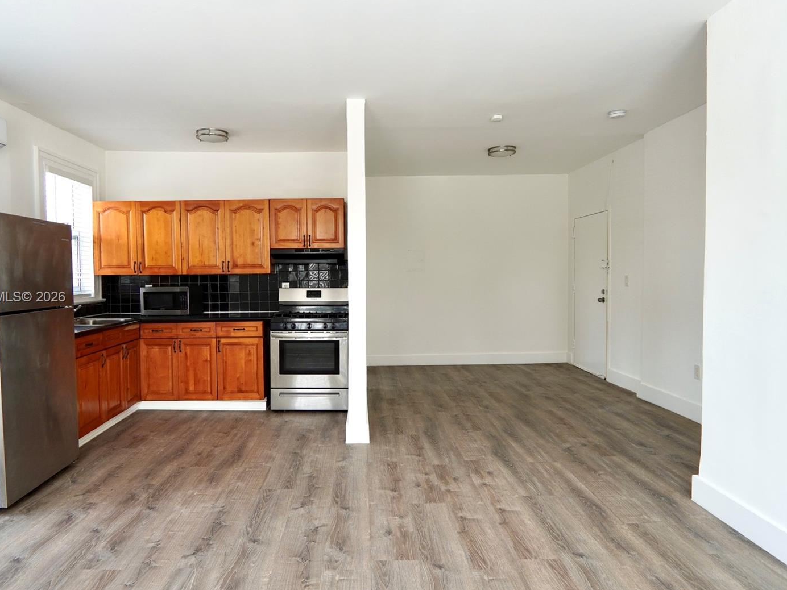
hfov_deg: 81.4
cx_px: 343
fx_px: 455
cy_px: 298
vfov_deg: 66.0
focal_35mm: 20
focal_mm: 12
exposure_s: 1/160
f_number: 4
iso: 250
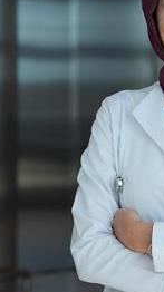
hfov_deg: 7.0
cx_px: 200
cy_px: 109
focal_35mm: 172
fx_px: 1332
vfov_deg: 12.5
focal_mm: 70
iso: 100
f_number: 3.5
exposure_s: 1/125
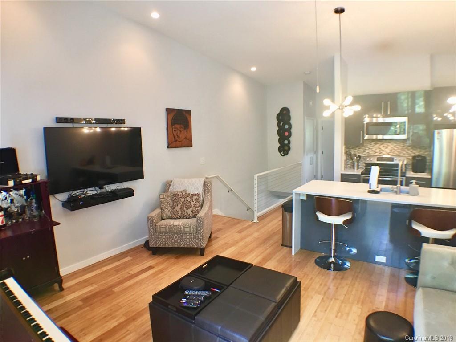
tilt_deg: -6.3
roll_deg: +2.0
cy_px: 171
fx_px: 382
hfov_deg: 61.7
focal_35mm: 29
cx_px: 228
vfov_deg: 48.2
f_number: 2.2
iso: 50
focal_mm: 4.15
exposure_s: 1/15
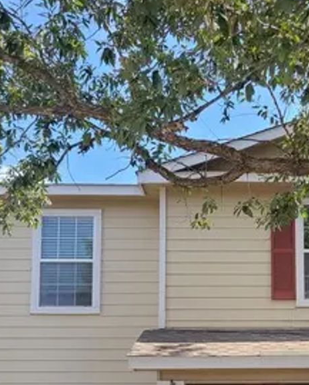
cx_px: 242
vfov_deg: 30.2
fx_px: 686
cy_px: 339
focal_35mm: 60
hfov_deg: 25.0
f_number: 1.8
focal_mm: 5.4
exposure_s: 1/1073
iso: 40
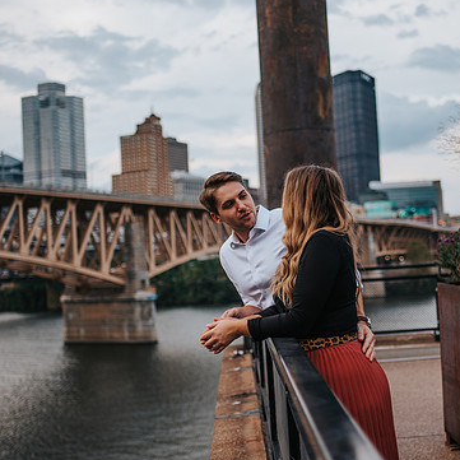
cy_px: 241
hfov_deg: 32.7
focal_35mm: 52
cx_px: 278
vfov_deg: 32.8
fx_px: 782
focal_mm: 35
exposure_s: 1/800
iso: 100
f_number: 1.8
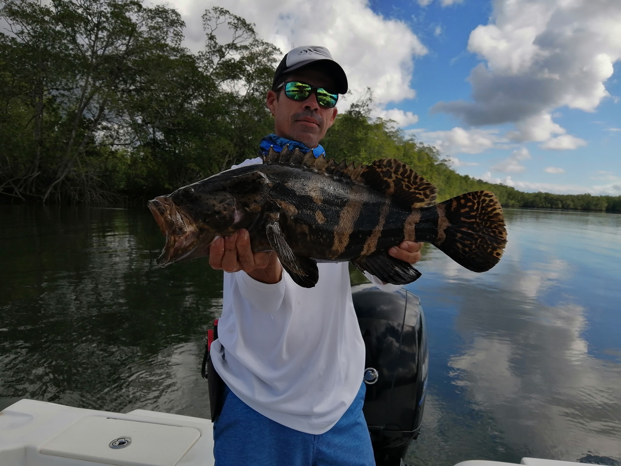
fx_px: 484
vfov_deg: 51.4
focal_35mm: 27
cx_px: 310
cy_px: 233
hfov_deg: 65.3
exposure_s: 1/1645
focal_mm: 3.62
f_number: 1.8
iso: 50
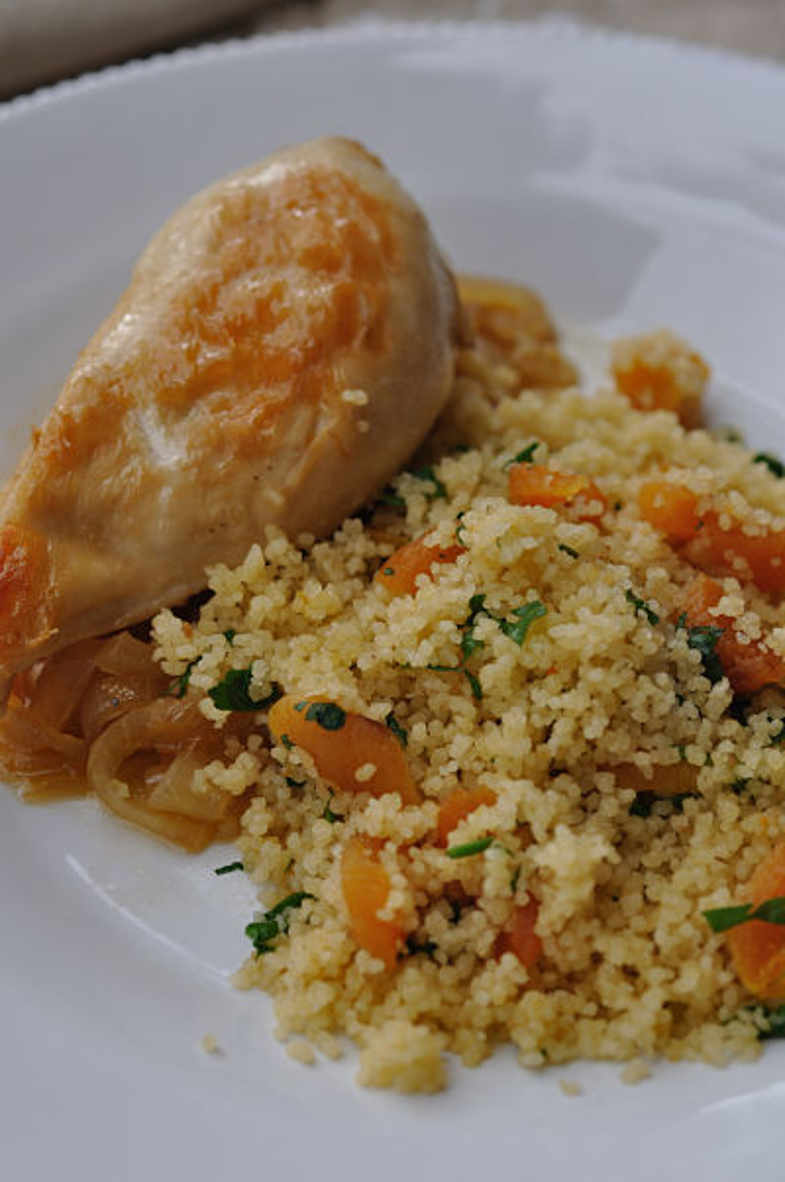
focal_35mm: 75
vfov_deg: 27.0
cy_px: 591
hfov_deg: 18.1
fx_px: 2459
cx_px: 392
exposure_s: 1/200
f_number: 4.5
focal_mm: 50
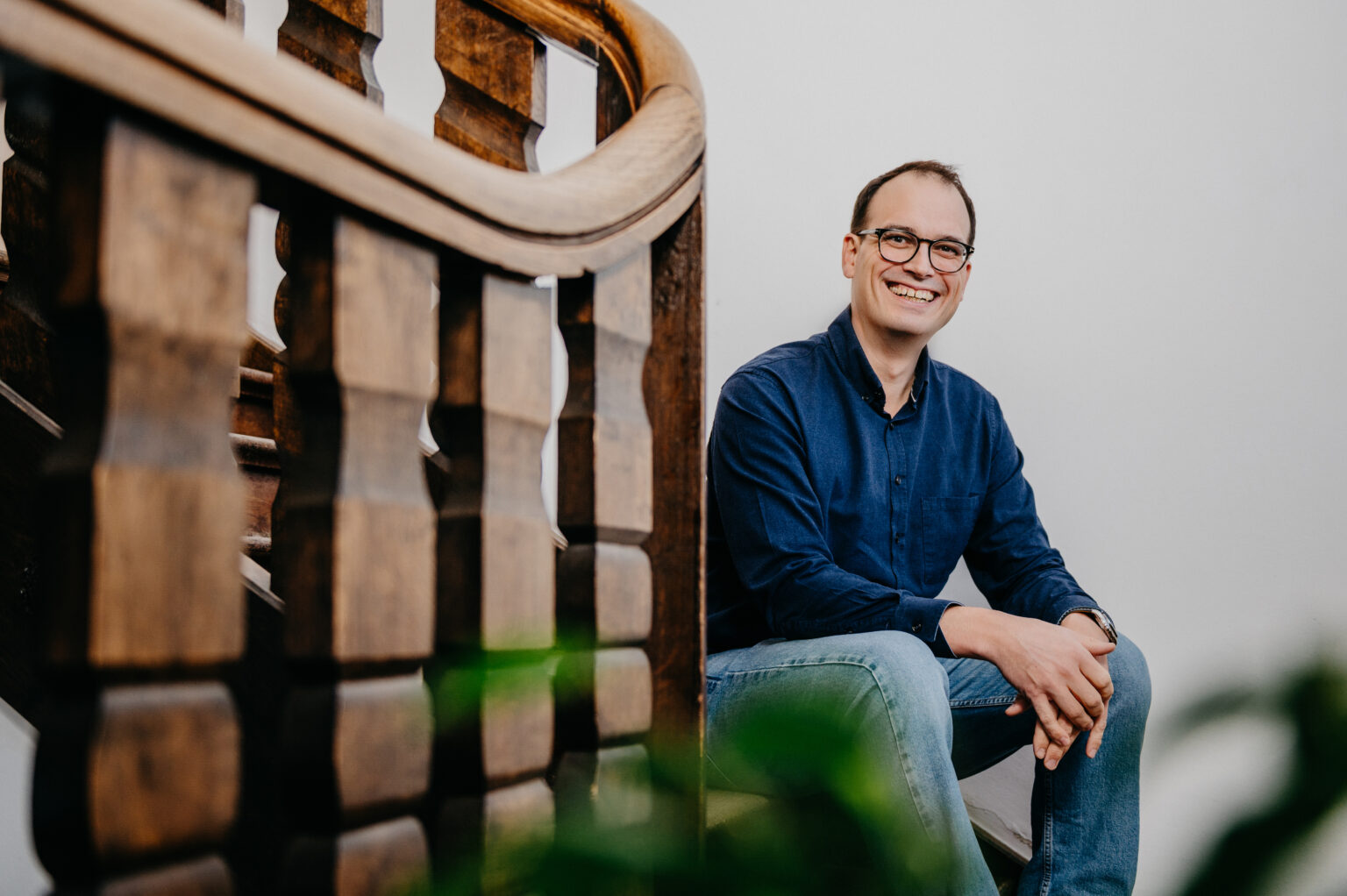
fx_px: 1421
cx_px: 674
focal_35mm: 38
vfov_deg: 35.0
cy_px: 448
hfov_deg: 50.7
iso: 125
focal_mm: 38
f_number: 2.8
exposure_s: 1/160
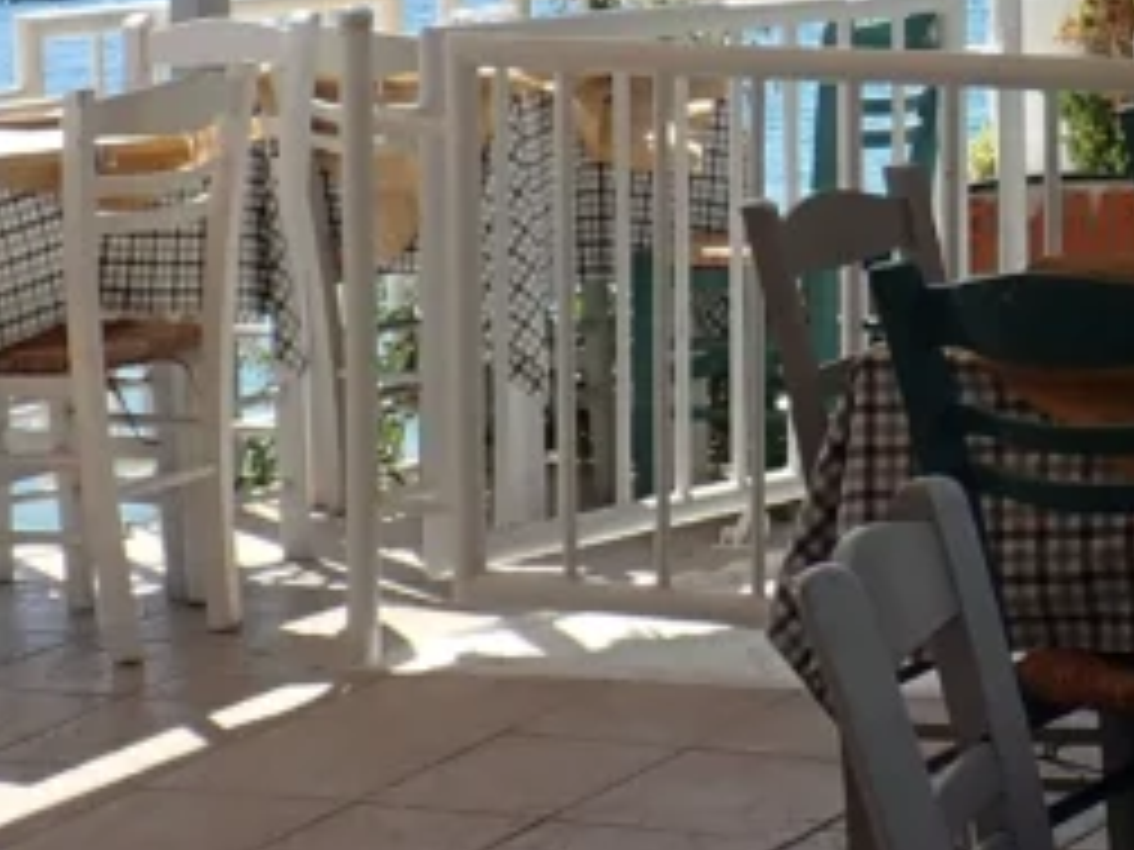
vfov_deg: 10.3
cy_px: -36
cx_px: 801
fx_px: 4652
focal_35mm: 142
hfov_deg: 13.9
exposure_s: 1/640
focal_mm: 6.42
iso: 100
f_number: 3.5
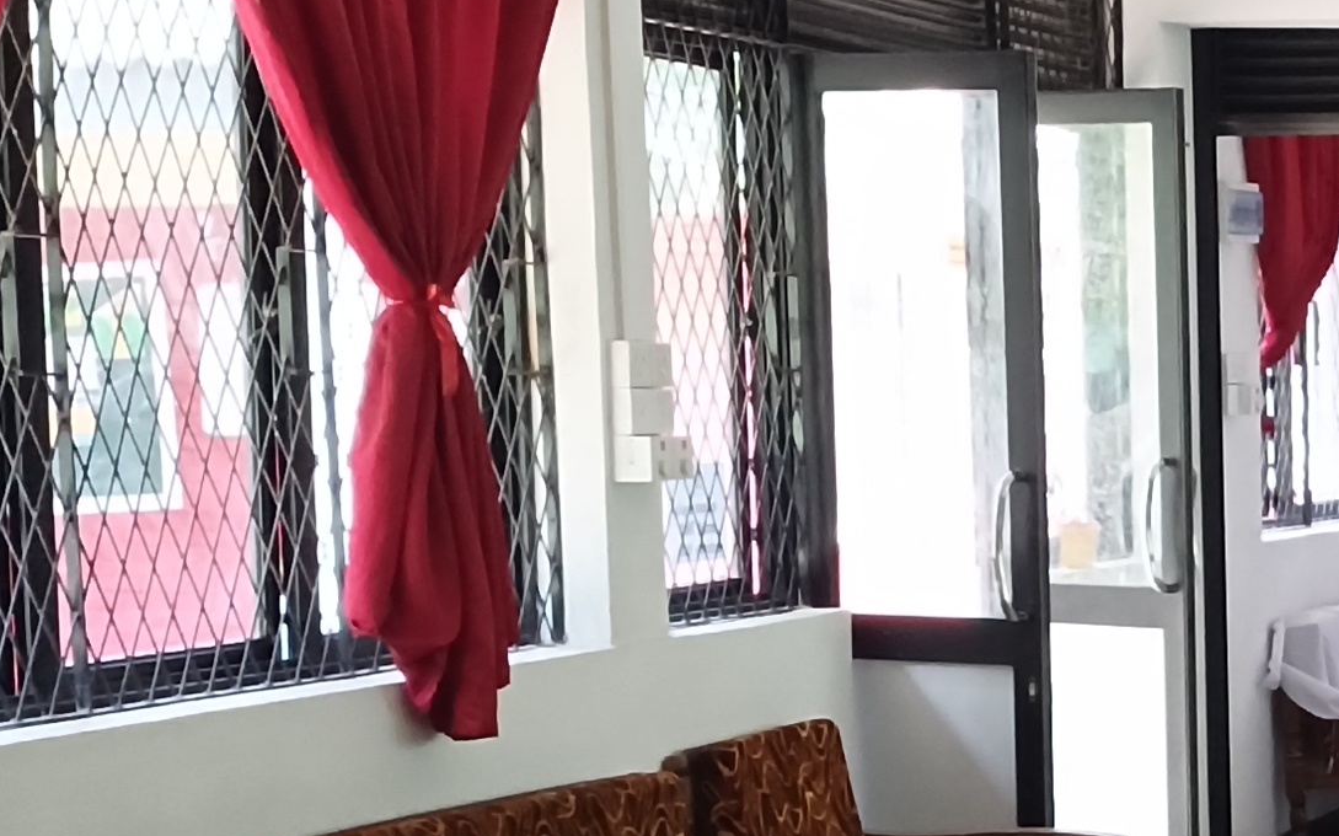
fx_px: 3320
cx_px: 1771
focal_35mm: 91
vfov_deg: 14.2
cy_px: 739
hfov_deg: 20.7
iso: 633
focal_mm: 4.71
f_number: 1.7
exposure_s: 1/50
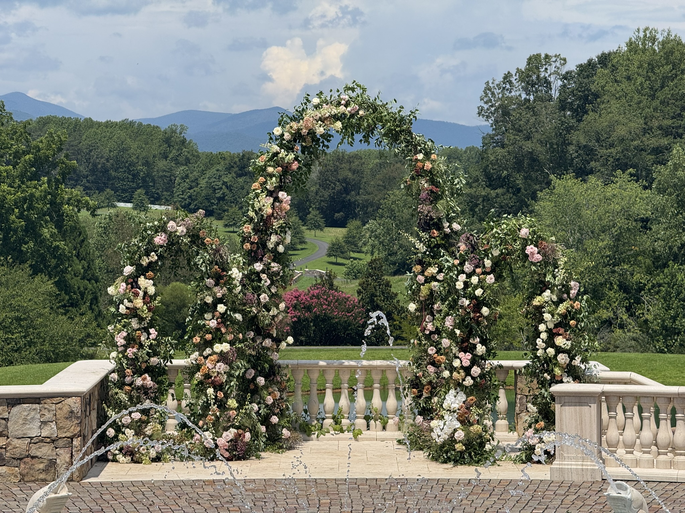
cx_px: 342
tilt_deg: -1.8
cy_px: 256
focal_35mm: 120
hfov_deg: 16.4
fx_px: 2375
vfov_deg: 12.3
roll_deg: -0.6
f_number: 2.8
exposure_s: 1/1818
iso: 50
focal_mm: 15.66
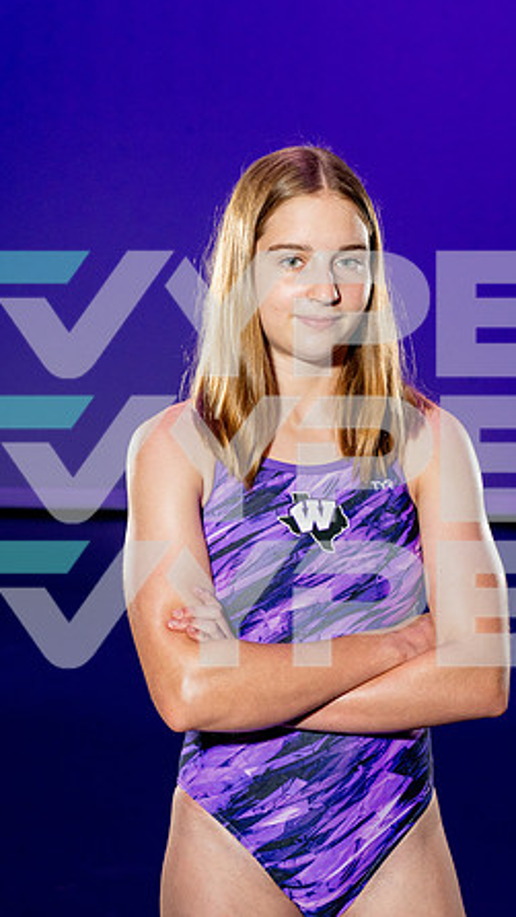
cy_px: 461
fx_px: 1799
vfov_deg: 28.6
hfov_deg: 16.3
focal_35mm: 74
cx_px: 273
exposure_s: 1/250
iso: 3200
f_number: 8
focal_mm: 70
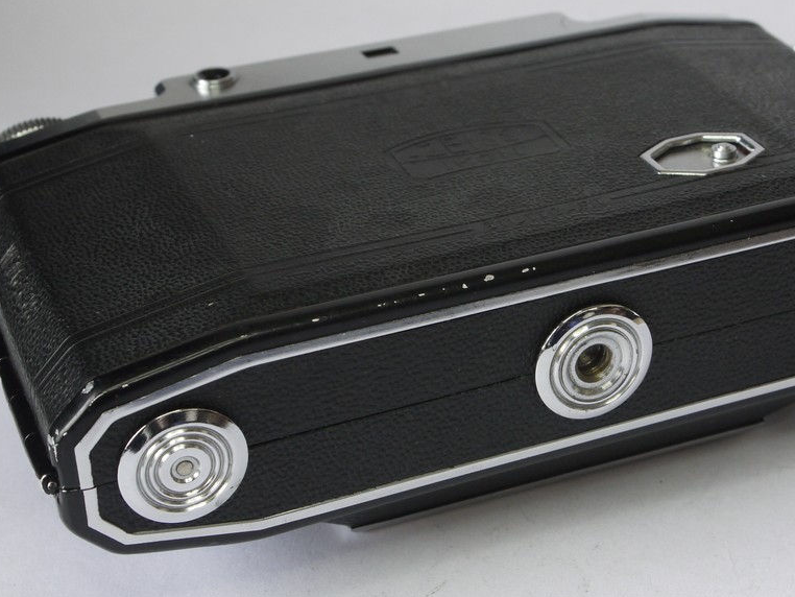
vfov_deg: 17.4
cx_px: 528
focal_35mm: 85
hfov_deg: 22.9
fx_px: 1953
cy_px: 259
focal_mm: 27
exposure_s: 1/15
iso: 400
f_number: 8
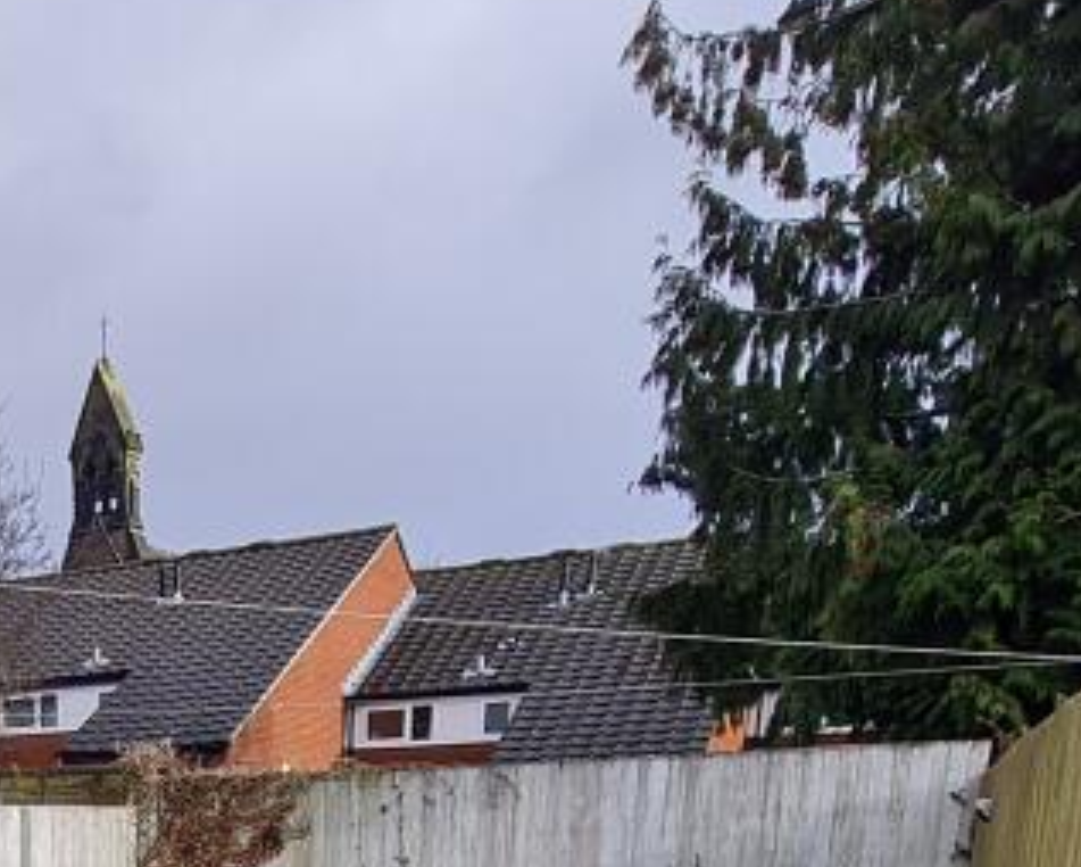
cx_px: 17
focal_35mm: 41
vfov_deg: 29.0
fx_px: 1313
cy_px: 1150
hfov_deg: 39.8
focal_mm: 1.74
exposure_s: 1/582
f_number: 2.2
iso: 50
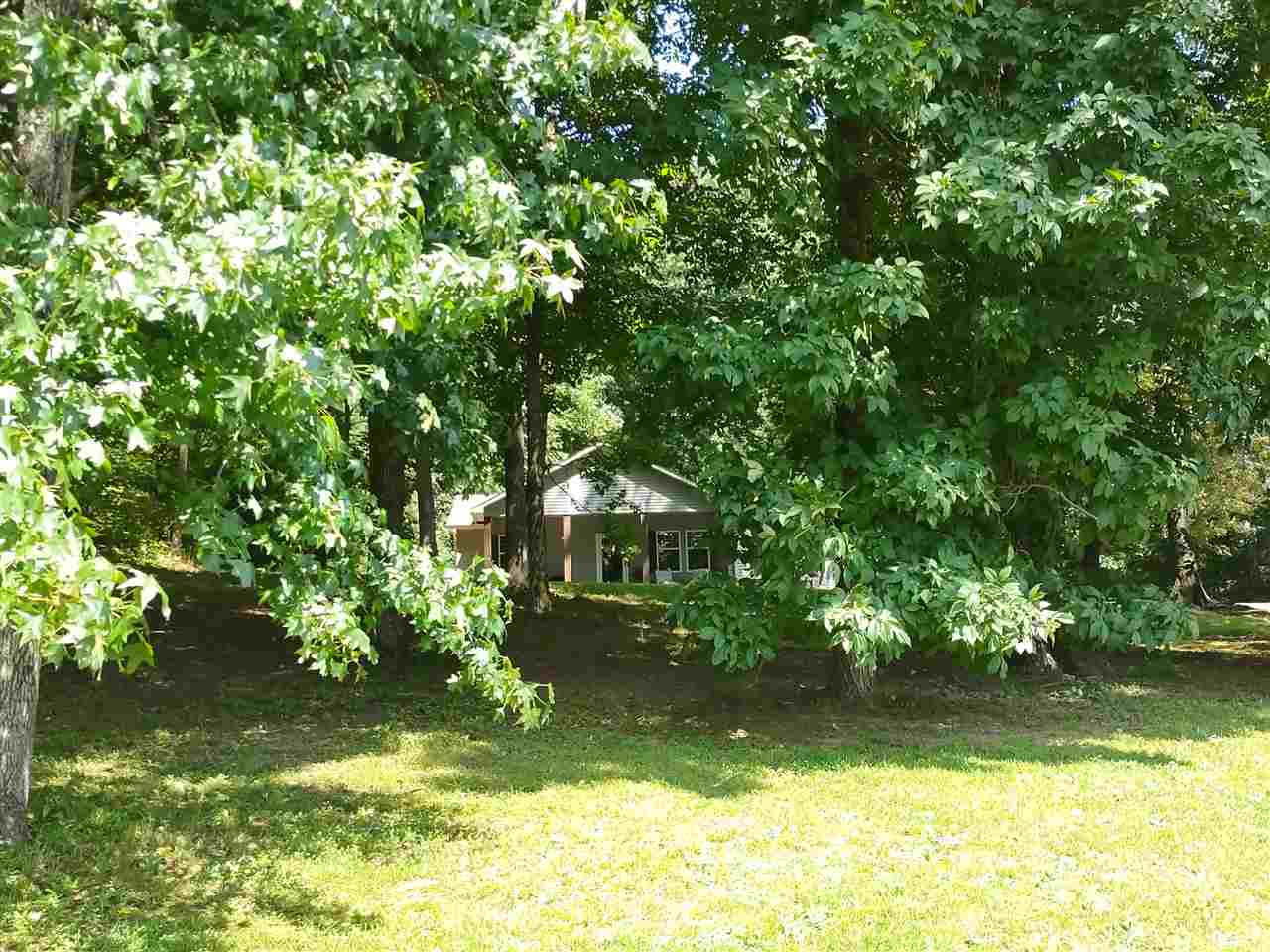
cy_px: 476
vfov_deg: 38.7
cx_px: 635
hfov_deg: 50.1
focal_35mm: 37
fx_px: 1357
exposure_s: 1/120
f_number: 1.79
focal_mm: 4.7
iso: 50
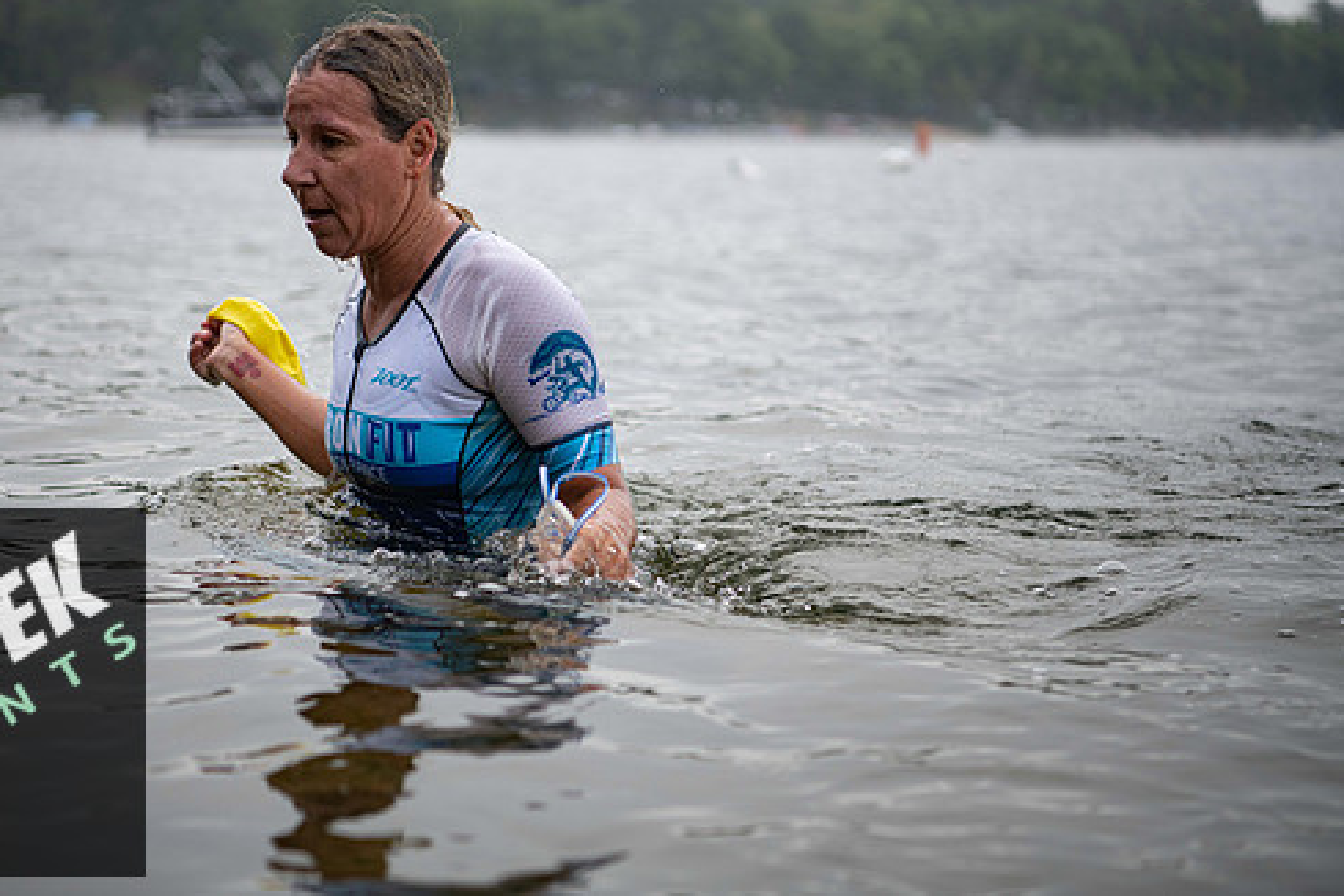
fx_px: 3098
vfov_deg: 16.4
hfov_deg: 24.4
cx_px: 552
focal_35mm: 83
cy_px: 367
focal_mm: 70
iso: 320
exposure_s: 1/800
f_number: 3.2
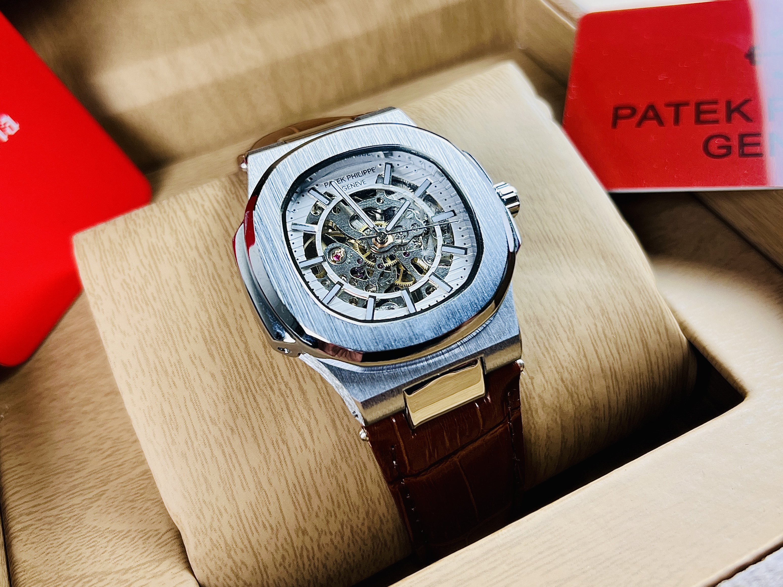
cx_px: 392
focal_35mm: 26
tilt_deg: -45.7
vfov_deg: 53.1
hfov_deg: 67.3
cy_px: 294
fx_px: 588
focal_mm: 5.7
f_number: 1.5
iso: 50
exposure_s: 1/100
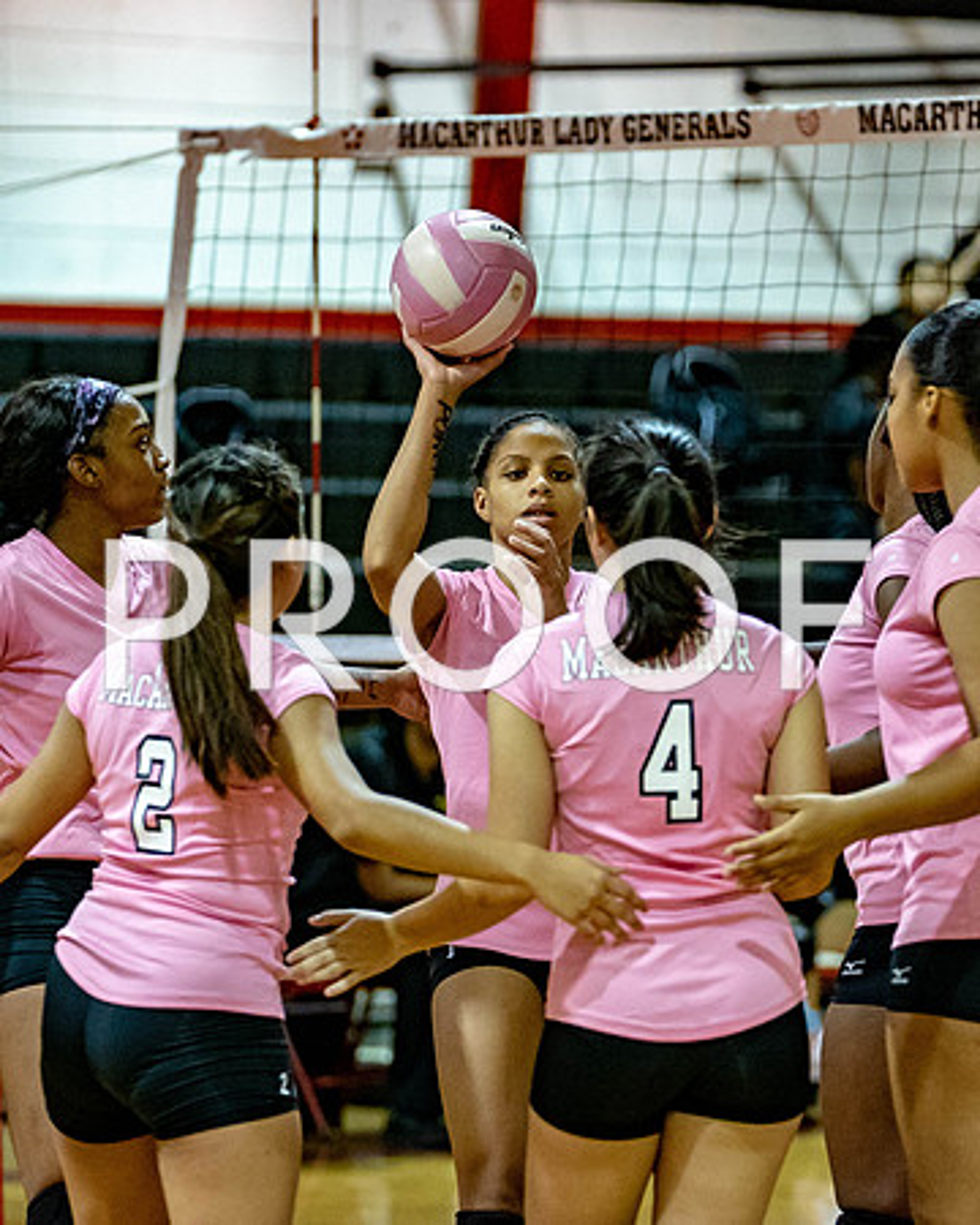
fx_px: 8985
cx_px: 568
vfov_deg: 7.8
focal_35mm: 248
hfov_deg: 6.2
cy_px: 620
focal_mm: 167
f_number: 3.5
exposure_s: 1/750
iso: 6400
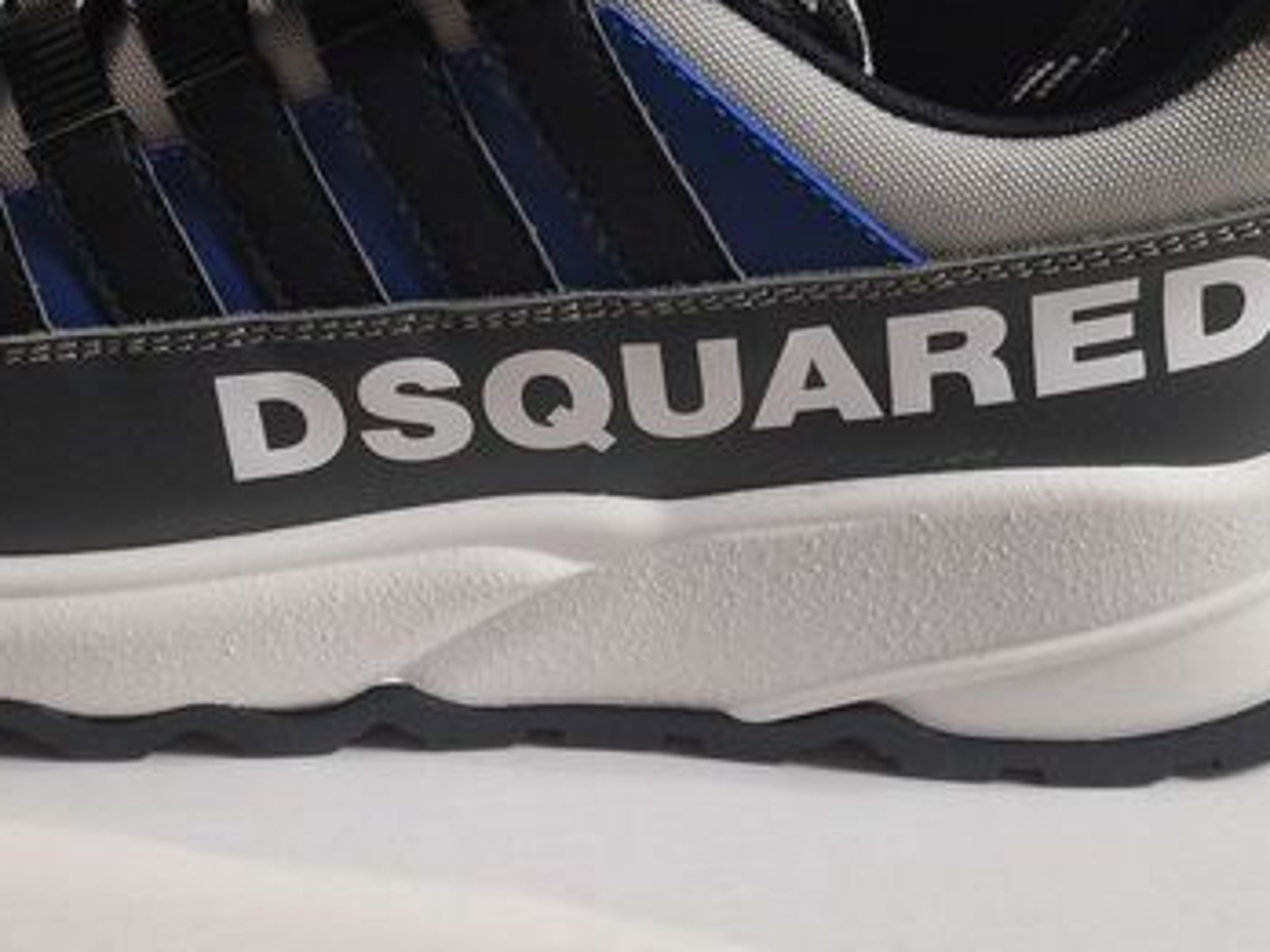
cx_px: 609
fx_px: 2421
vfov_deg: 22.2
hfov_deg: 29.4
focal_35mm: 66
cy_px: 540
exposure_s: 1/50
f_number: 1.8
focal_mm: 6.4
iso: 640
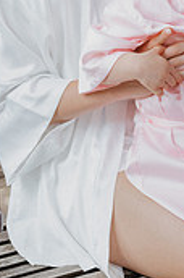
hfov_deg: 9.8
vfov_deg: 14.7
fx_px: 1070
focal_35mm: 139
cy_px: 52
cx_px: 179
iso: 1250
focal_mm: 53
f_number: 3.2
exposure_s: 1/800
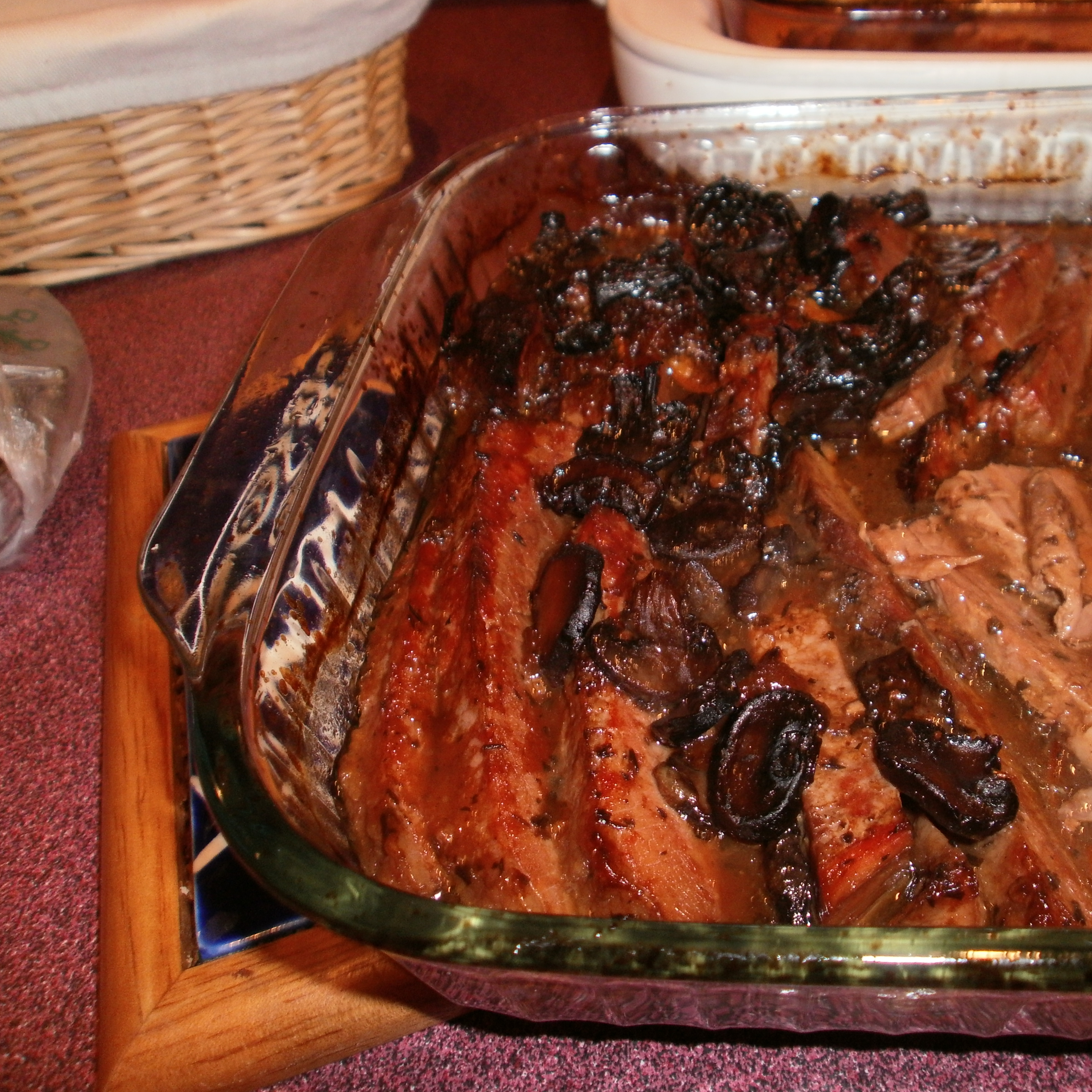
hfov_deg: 51.7
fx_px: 1106
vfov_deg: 52.5
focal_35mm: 31
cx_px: 716
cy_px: 546
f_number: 2.6
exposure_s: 1/25
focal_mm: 4.65
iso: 125
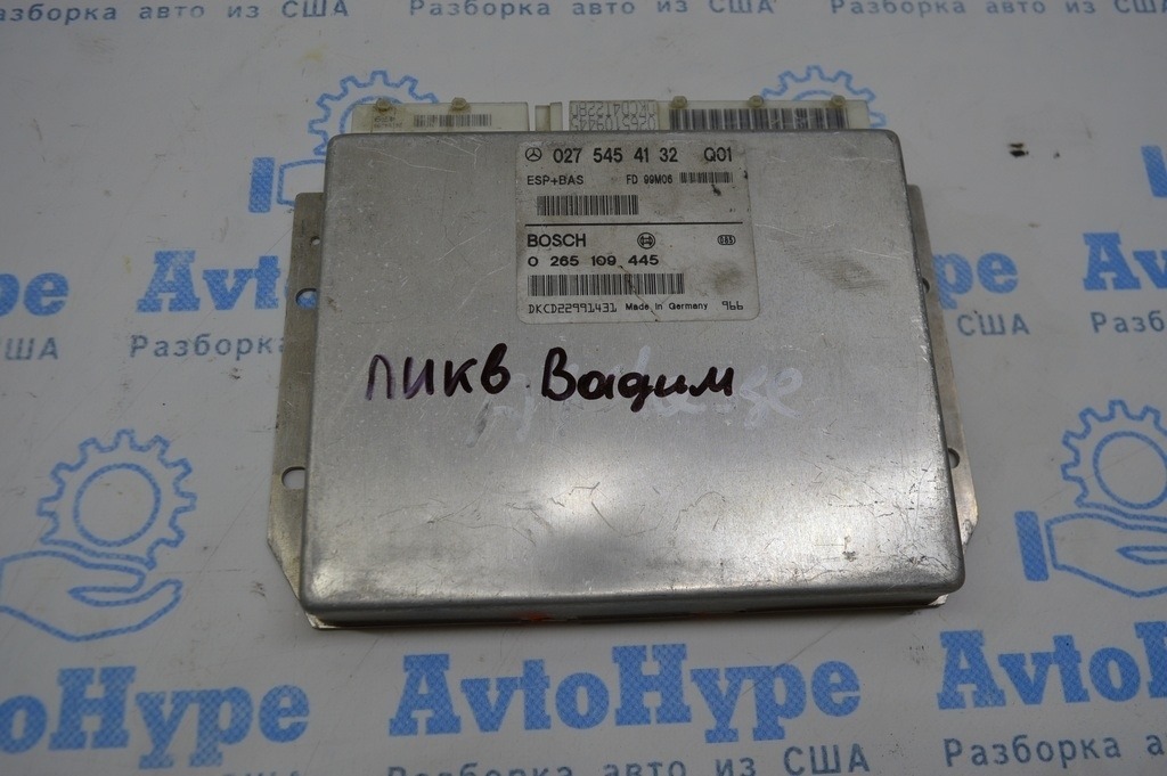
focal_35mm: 30
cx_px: 584
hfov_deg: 62.0
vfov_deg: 43.5
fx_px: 972
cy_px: 388
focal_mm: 20
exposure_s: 1/60
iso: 140
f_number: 5.6
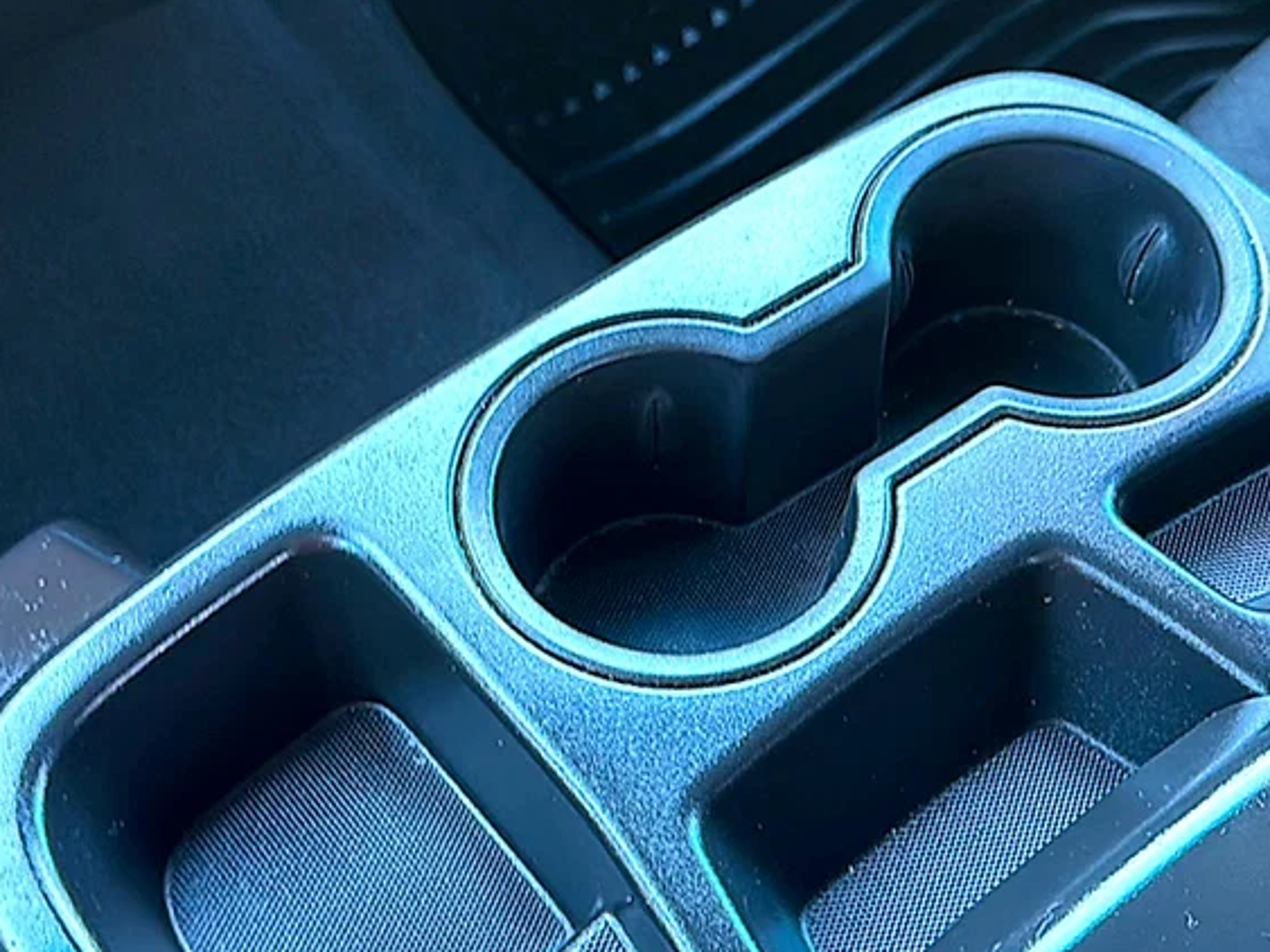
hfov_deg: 41.1
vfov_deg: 31.4
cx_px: 747
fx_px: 1687
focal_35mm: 46
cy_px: 581
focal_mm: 6.86
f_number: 1.78
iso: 250
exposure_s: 1/40
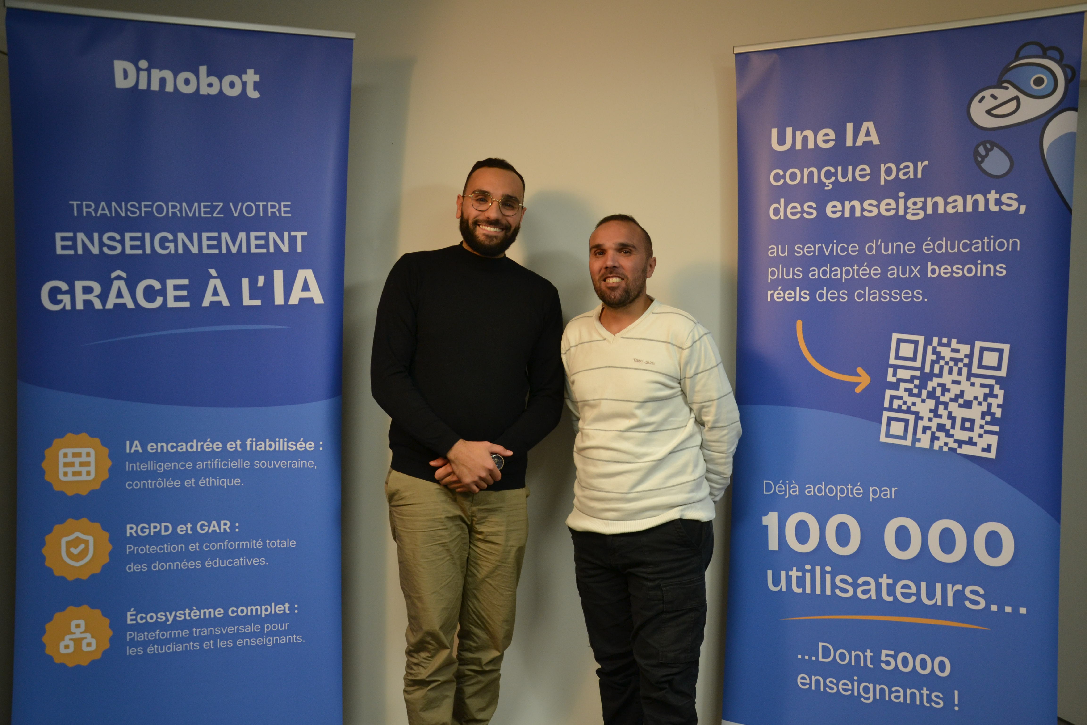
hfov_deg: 59.5
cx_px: 544
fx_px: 951
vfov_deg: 41.7
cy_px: 362
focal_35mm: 32
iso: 560
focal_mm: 21
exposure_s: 1/60
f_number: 3.8
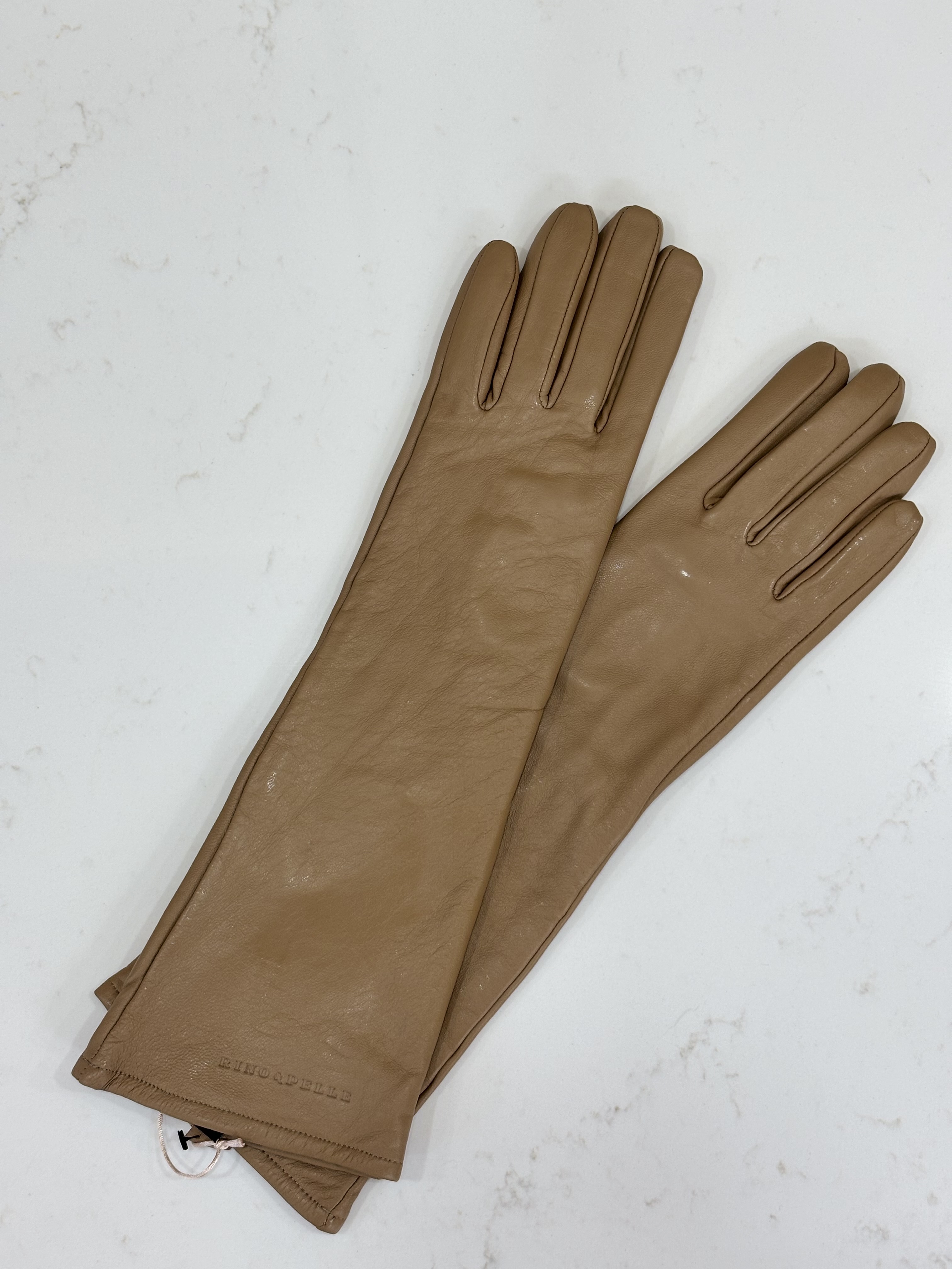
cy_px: 634
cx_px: 476
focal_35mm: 52
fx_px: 1907
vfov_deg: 36.8
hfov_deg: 28.0
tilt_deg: -84.4
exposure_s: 1/60
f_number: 1.6
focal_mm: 5.96
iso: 25
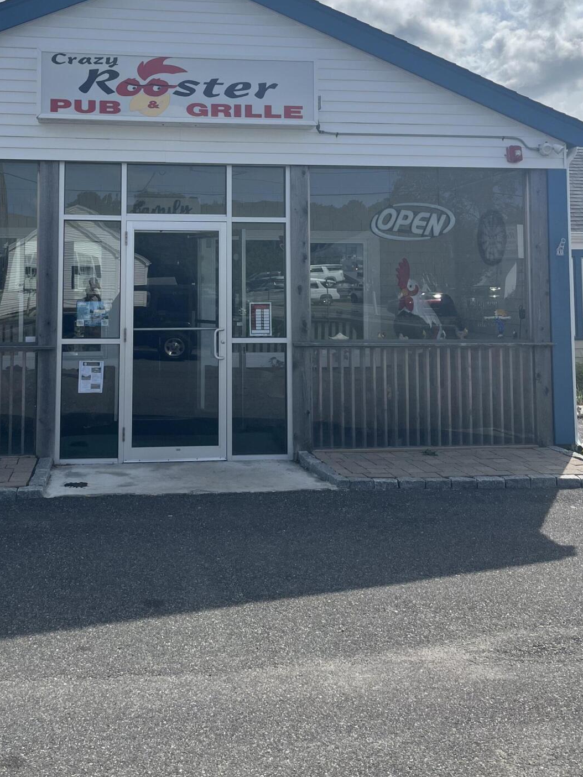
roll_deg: +0.3
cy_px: 233
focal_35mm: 37
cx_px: 200
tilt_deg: +1.6
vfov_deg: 48.9
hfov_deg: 38.3
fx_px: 831
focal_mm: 5.1
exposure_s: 1/6897
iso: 50
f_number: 1.6
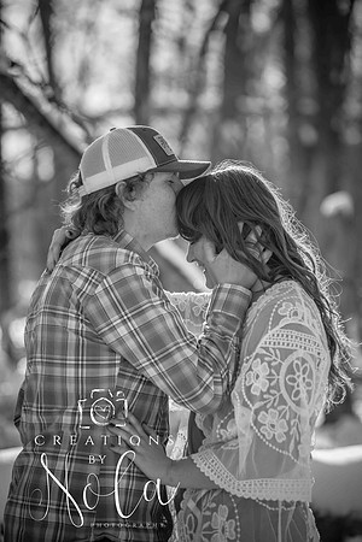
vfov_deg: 10.3
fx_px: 3016
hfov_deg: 6.9
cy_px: 271
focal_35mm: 200
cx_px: 181
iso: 400
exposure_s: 1/400
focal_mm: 200
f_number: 5.6
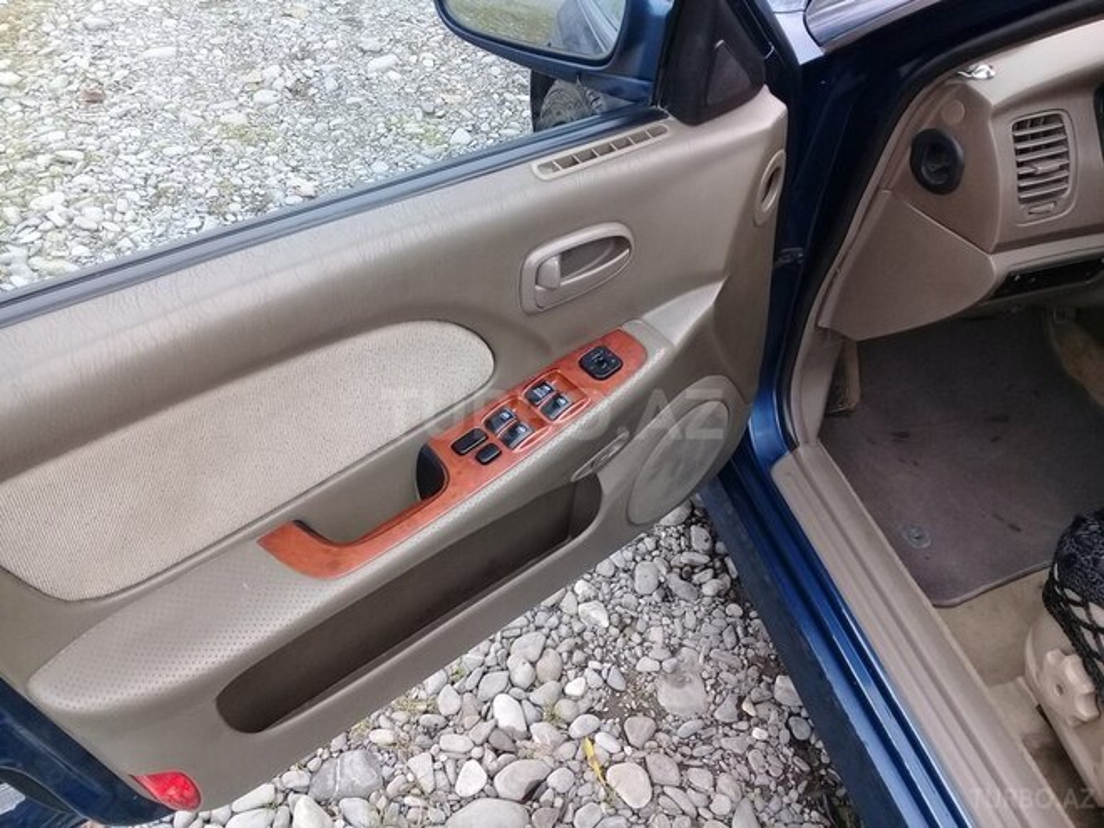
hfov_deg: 58.4
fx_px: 989
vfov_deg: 45.4
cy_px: 414
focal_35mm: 31
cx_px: 552
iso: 64
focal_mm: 3.3
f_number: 2.2
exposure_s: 1/100
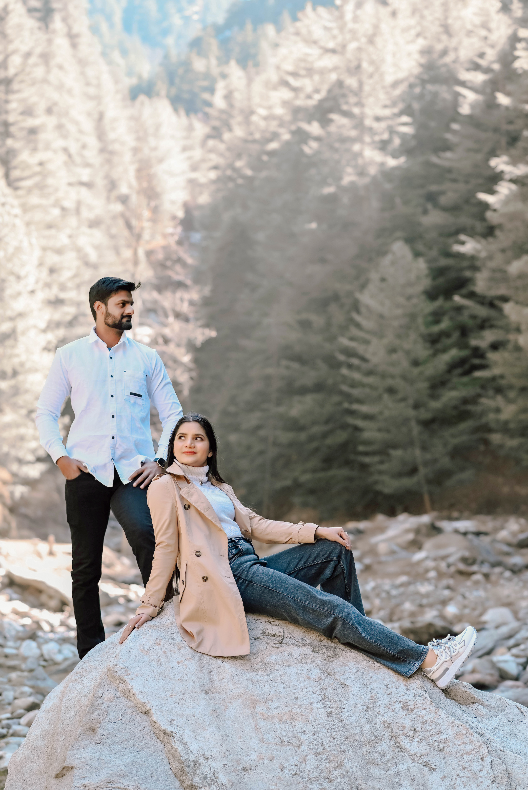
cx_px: 264
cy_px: 395
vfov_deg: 23.9
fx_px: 1868
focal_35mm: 85
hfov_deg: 16.1
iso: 320
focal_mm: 85
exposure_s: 1/400
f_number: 2.8
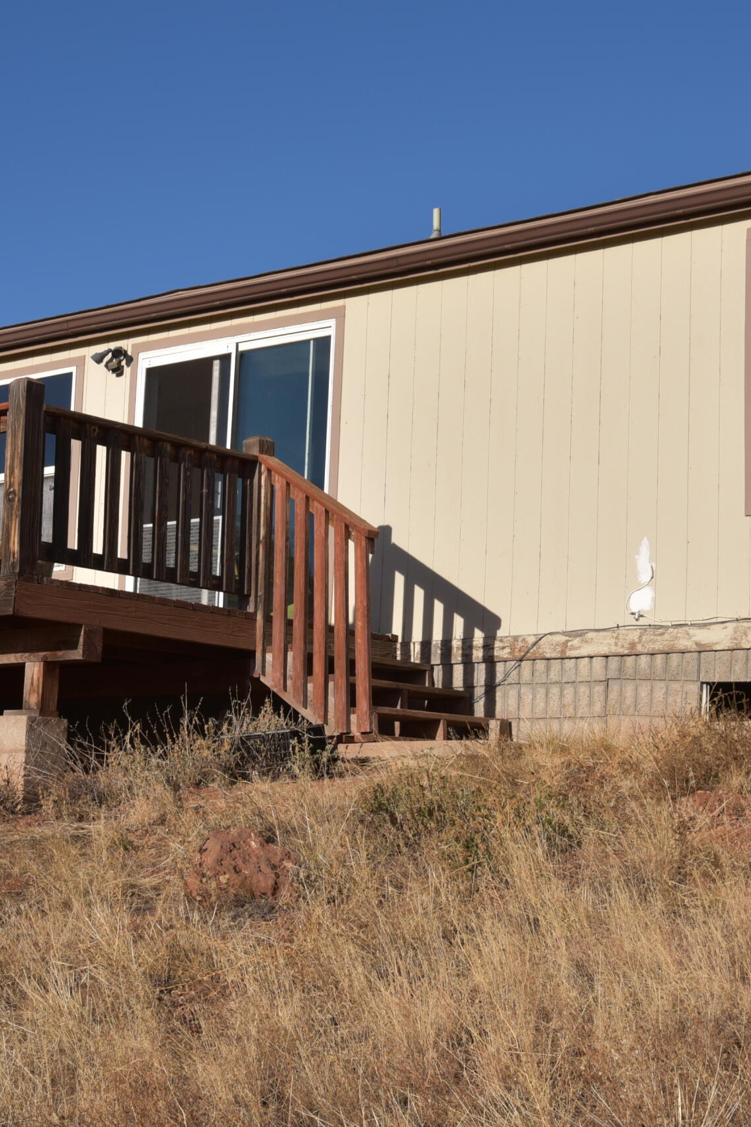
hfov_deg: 18.4
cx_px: 335
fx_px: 2316
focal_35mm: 74
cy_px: 489
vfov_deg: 27.3
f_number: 11
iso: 100
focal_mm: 42
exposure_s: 1/200
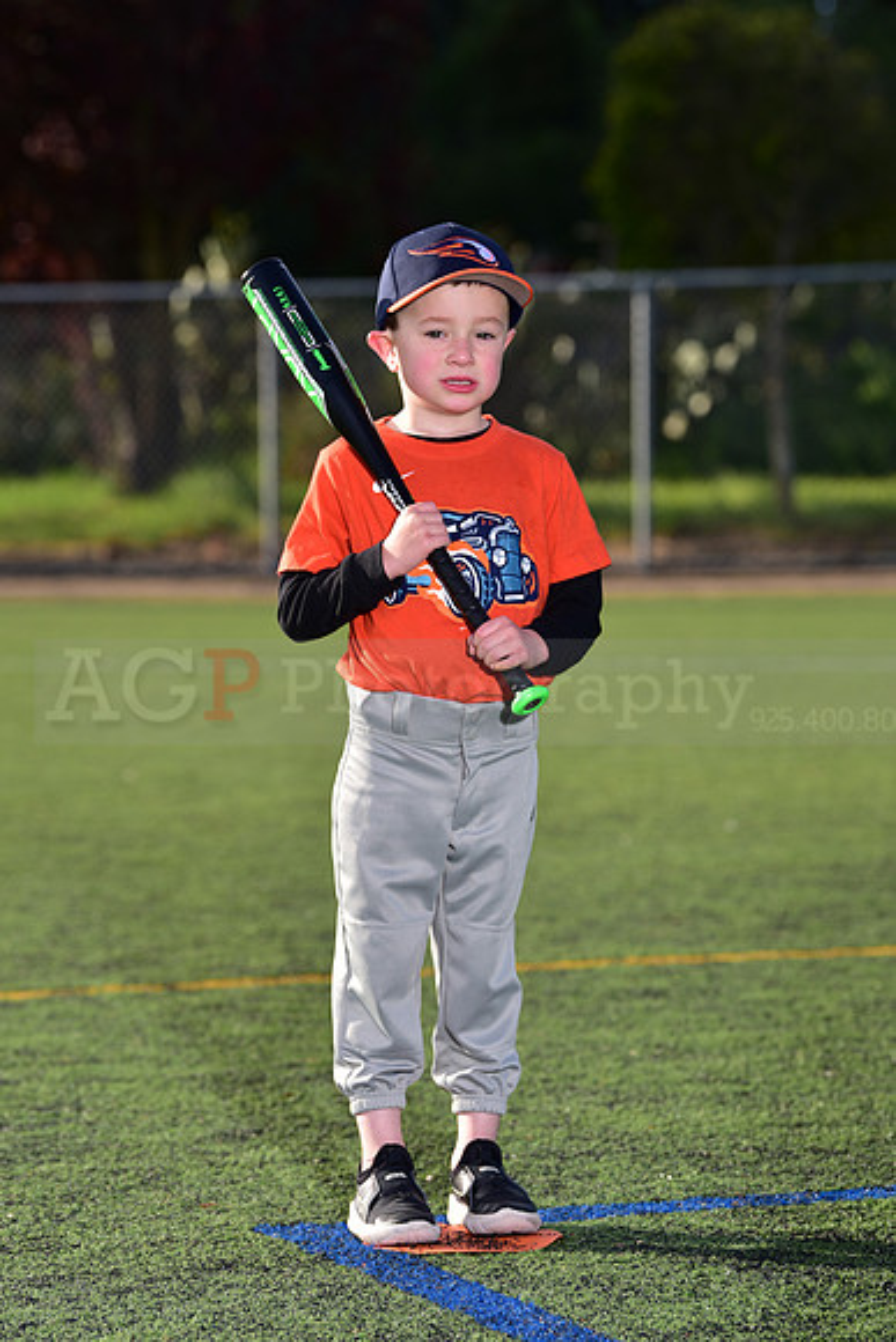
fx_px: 5037
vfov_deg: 15.2
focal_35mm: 135
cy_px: 671
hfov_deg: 10.2
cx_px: 448
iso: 64
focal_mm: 135
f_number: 5
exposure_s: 1/320
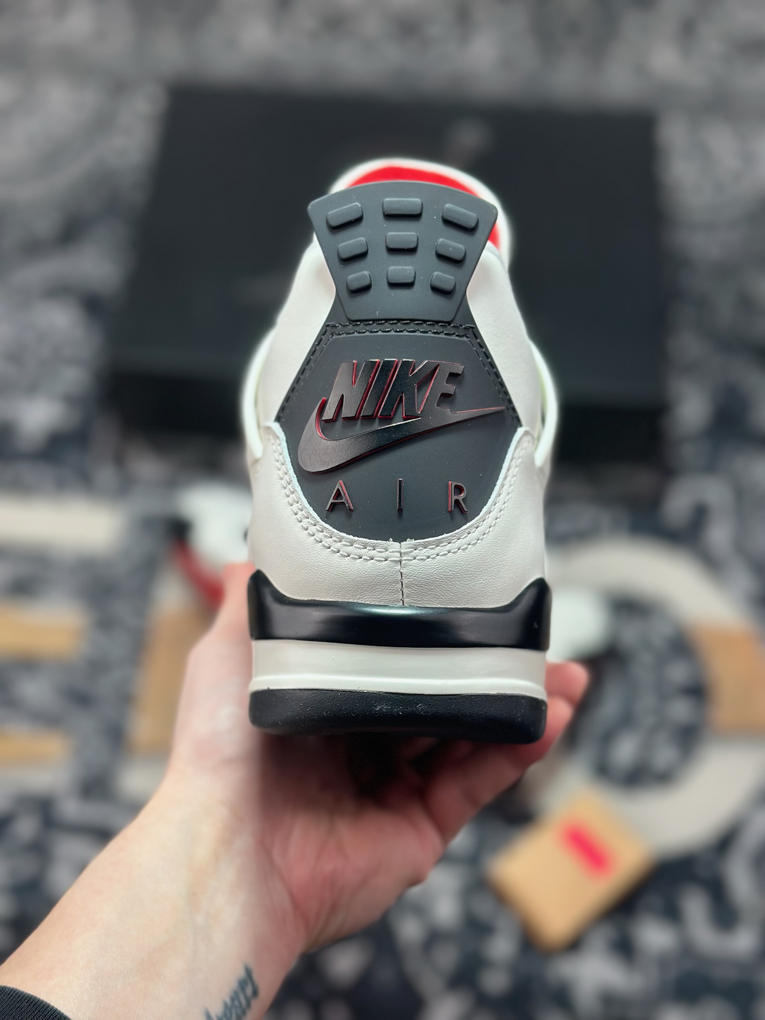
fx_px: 1414
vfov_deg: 39.7
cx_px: 382
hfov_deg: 30.3
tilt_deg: -56.5
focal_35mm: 48
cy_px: 510
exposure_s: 1/555
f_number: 1.78
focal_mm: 6.86
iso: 80
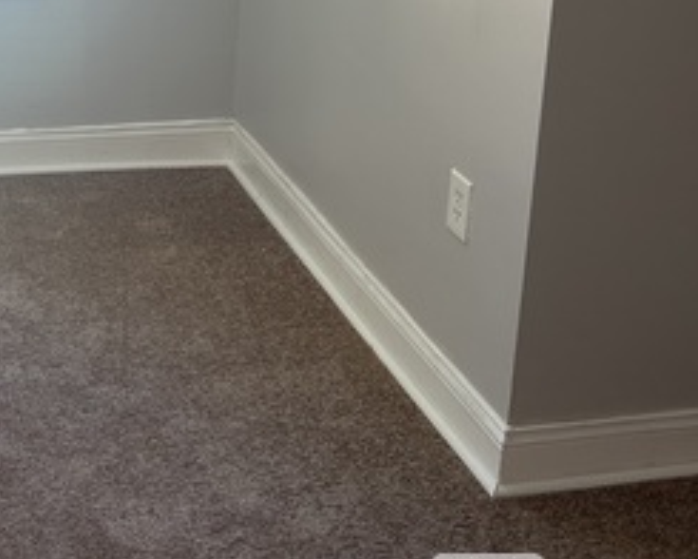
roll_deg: -0.6
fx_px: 1425
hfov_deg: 25.6
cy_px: -46
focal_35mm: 69
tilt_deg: -13.5
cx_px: -58
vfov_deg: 21.1
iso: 64
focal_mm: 5.7
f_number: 1.5
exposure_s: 1/121
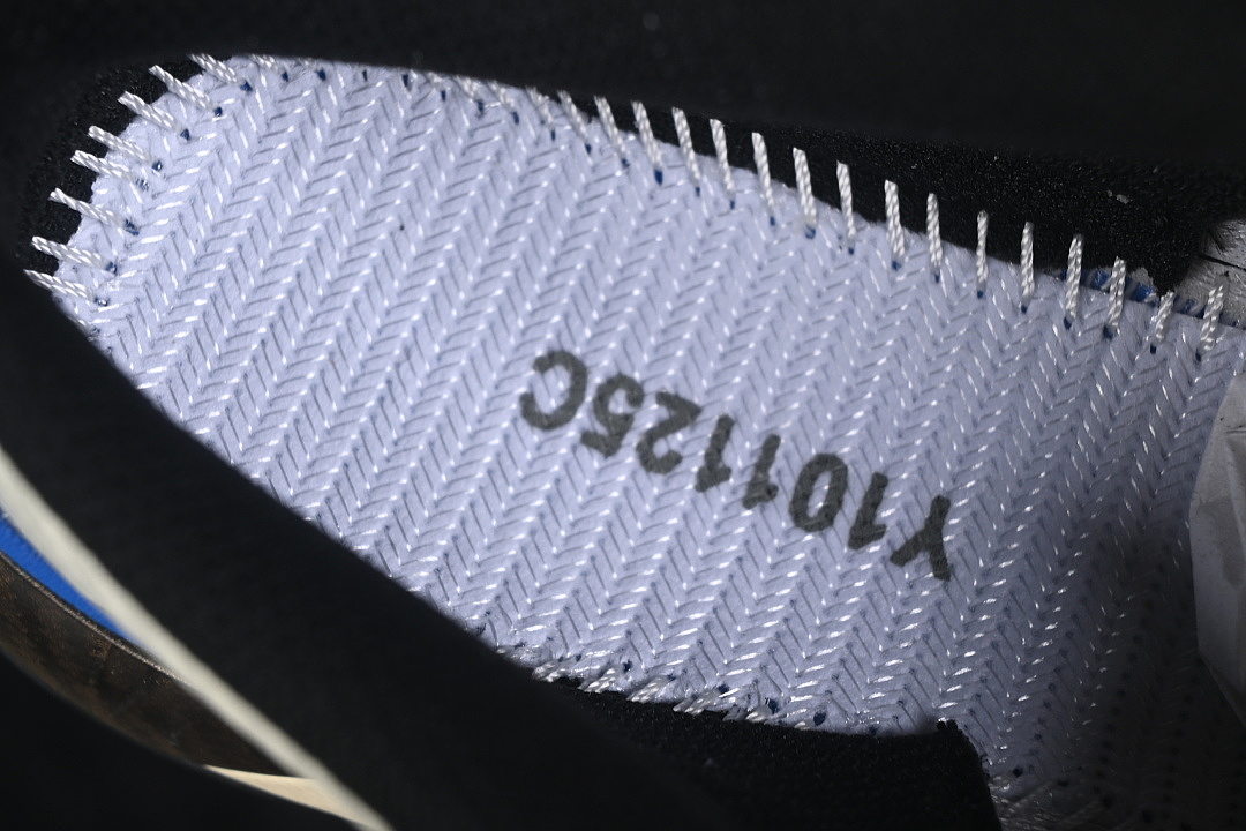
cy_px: 416
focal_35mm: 75
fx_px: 2596
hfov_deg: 27.0
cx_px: 623
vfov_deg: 18.2
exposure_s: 1/60
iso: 160
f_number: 6.3
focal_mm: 50
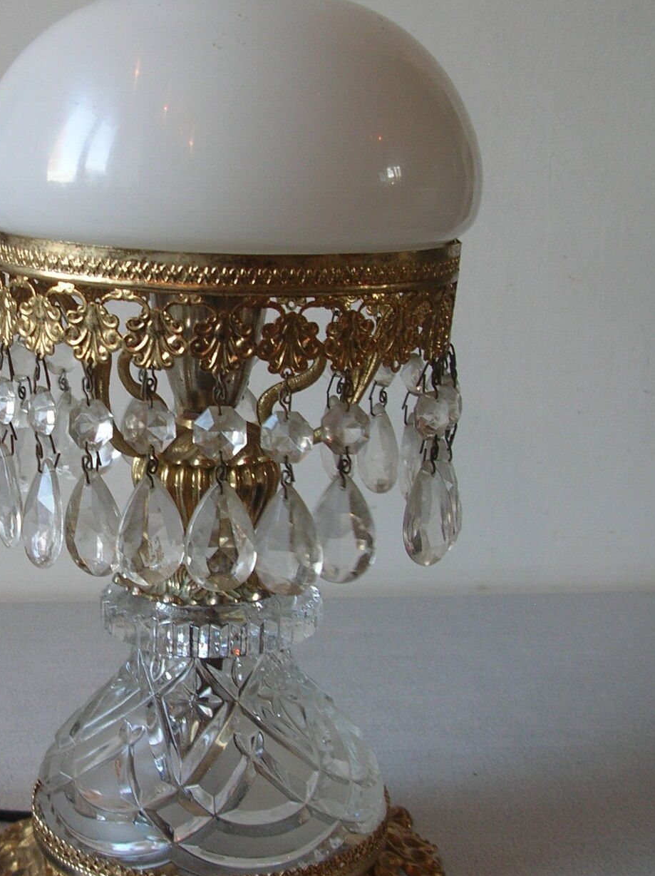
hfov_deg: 25.2
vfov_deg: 33.8
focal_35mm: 57
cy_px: 438
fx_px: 1440
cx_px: 135
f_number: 2.8
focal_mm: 5.8
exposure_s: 1/14.1
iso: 50
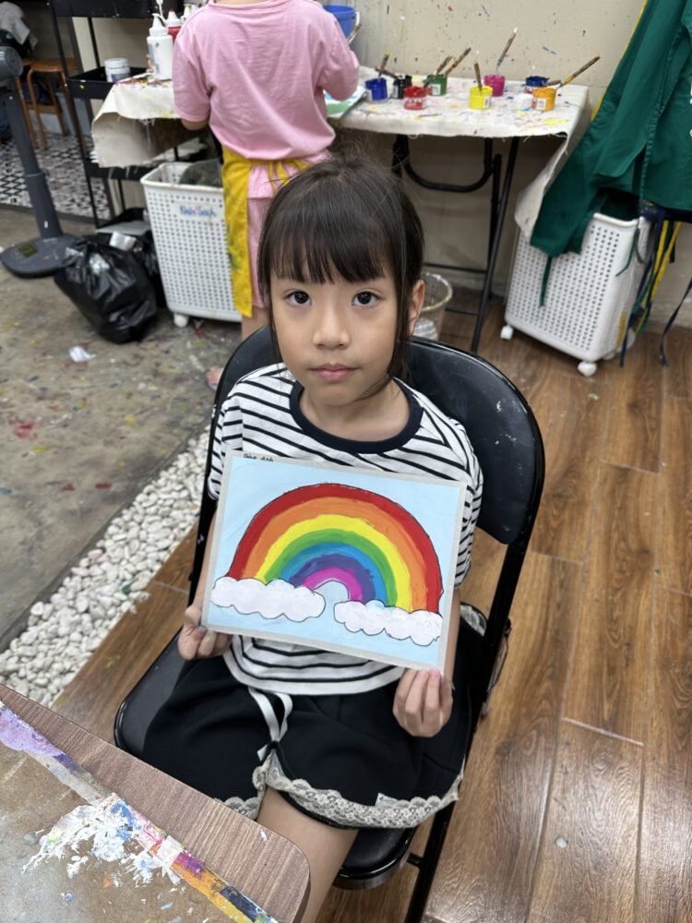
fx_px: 640
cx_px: 346
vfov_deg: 71.6
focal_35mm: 24
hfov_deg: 56.8
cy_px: 462
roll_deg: -1.5
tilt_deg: -40.6
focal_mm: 6.86
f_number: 1.78
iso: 80
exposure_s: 1/100
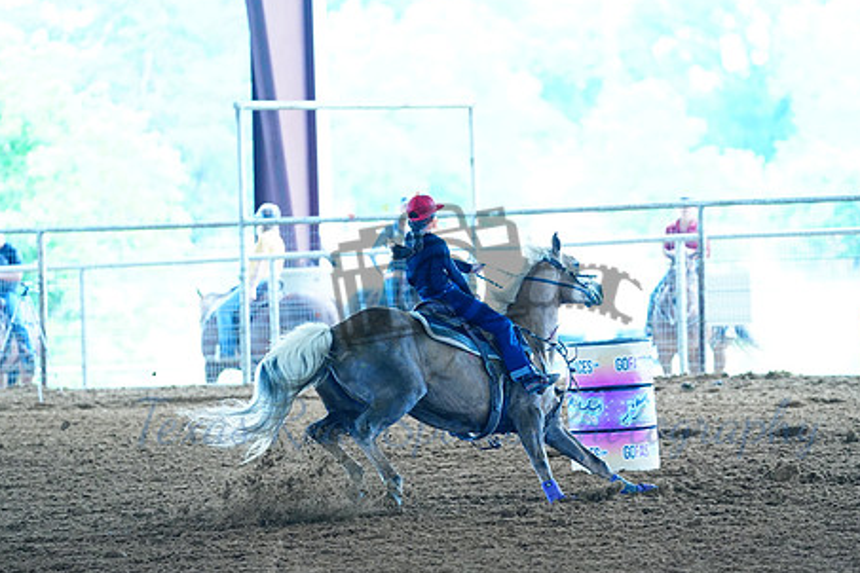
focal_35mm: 256
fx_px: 6115
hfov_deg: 8.0
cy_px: 325
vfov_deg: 5.4
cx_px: 480
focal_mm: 200
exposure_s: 1/800
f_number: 2.8
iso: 4000
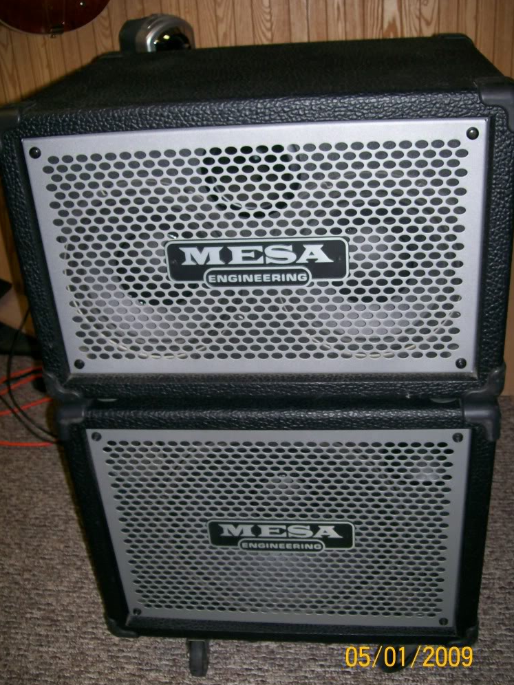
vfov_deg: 50.1
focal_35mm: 37
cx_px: 262
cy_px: 351
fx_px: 733
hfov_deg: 38.7
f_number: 2.7
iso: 80
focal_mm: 6
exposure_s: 1/64
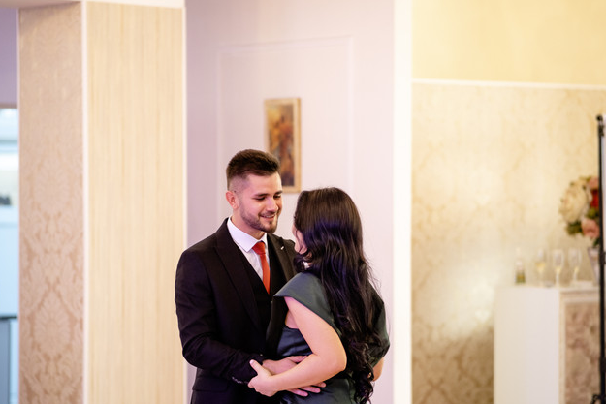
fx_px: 2206
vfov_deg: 10.5
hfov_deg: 15.6
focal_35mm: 131
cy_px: 198
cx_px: 304
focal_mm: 85
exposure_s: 1/200
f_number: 1.8
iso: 640
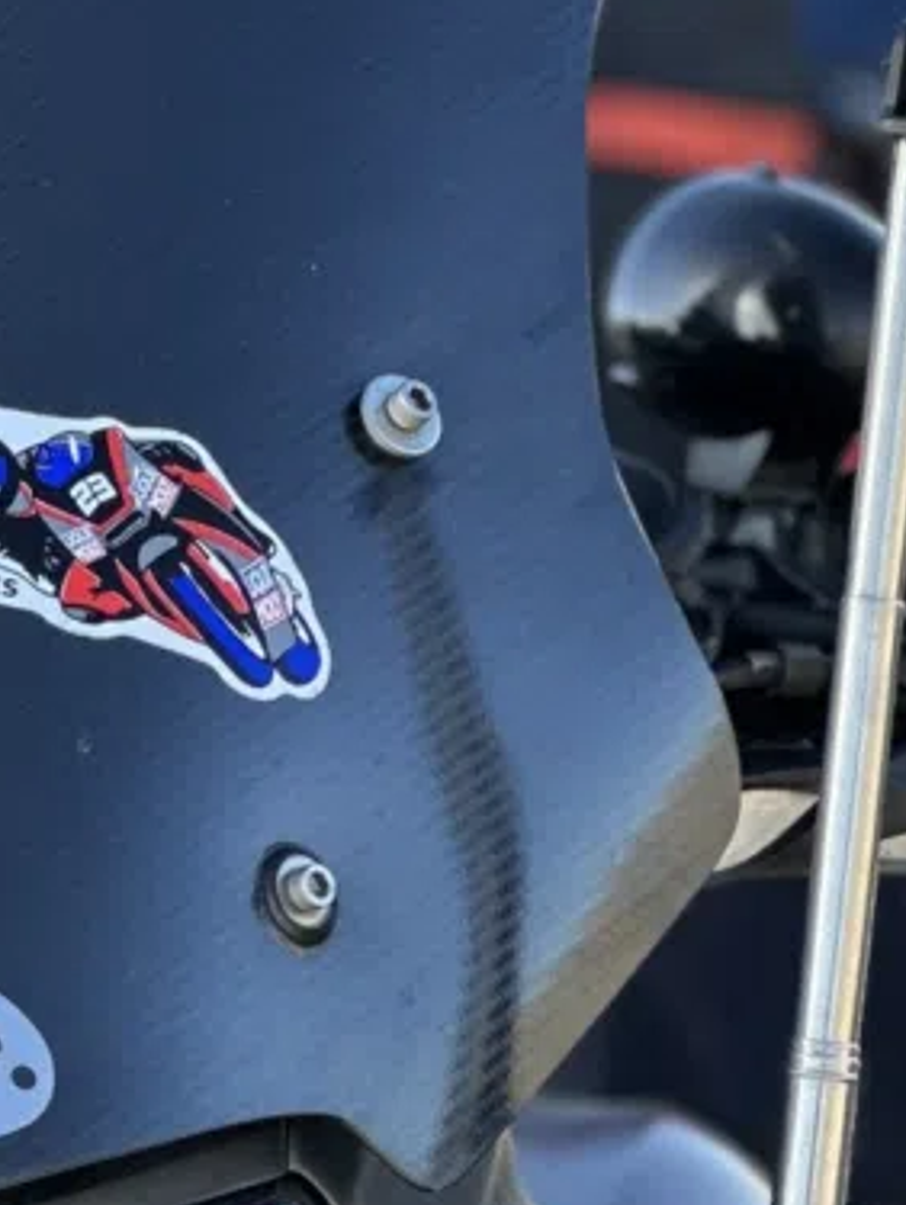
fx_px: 9755
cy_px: 670
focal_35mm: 280
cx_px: -58
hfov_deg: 5.3
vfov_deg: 7.1
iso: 25
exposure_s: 1/194
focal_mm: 9
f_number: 2.8
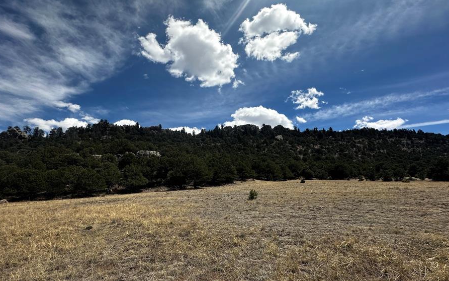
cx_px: 214
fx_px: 208
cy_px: 150
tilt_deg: +14.6
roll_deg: -0.1
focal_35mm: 17
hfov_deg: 94.3
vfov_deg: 67.9
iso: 50
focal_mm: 2.22
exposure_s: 1/2506
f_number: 2.2
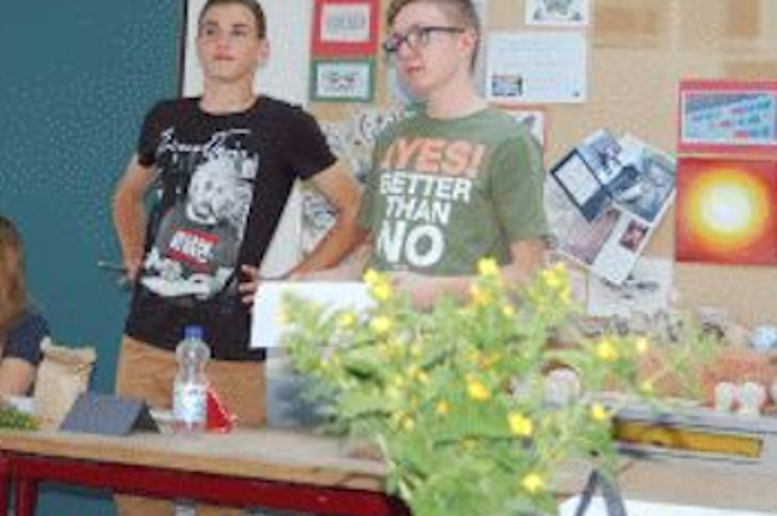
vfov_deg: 17.2
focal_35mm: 79
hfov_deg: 25.5
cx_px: 243
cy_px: 136
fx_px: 1703
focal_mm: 34
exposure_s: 1/60
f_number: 4.5
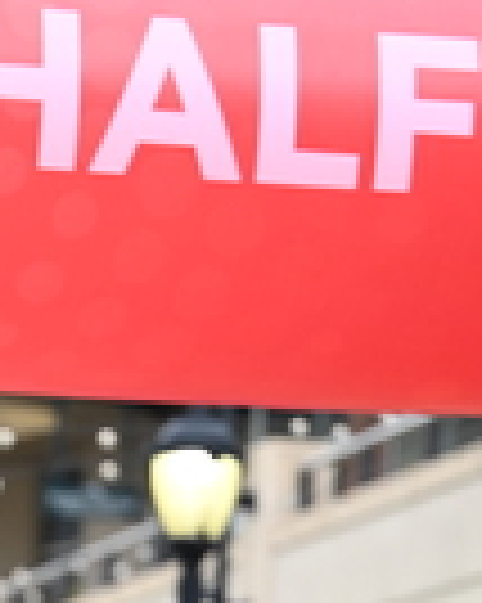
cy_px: 1022
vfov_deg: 5.6
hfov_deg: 4.5
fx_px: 6070
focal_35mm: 340
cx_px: -151
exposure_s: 1/2000
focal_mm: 88
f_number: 2.8
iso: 640
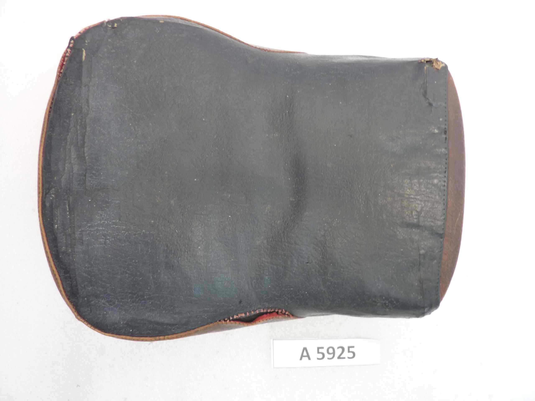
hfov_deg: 69.4
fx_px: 386
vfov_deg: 54.9
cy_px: 200
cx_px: 268
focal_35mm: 25
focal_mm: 4.1
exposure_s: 1/8
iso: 125
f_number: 3.3
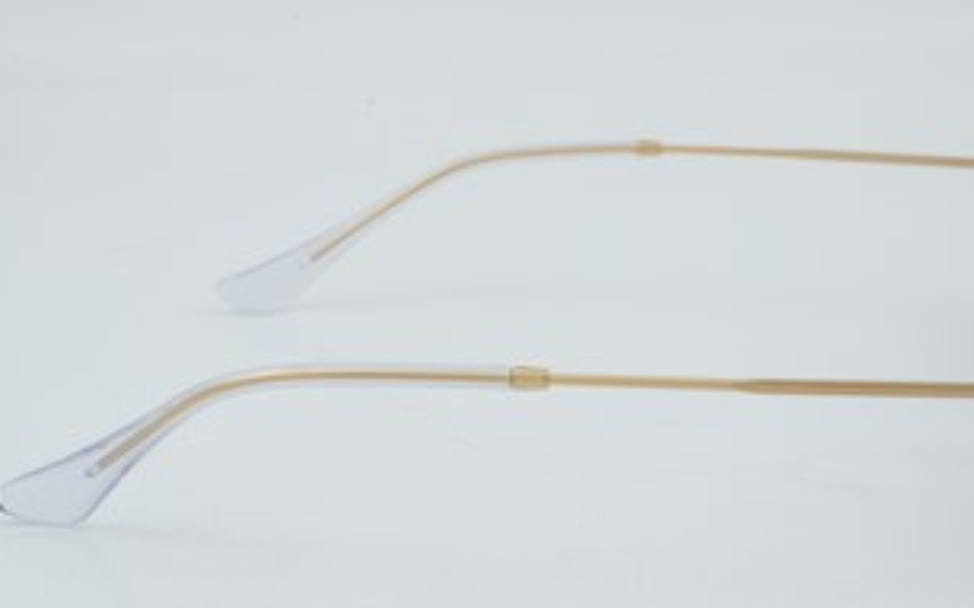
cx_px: 605
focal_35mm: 100
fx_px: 2653
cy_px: 341
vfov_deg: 13.1
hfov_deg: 20.8
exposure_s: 1/4
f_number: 29
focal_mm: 50
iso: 100
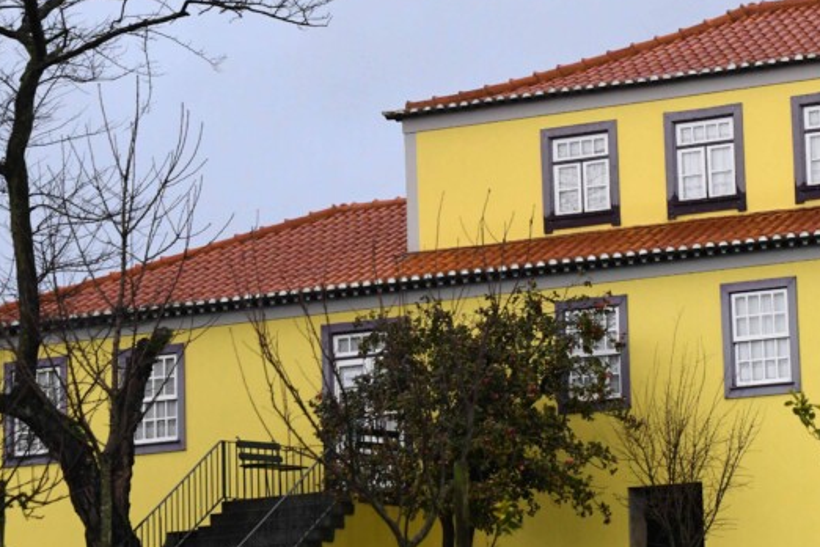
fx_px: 3667
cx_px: 611
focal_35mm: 161
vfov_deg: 8.5
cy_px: 178
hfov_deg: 12.7
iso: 2500
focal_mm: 70
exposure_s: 1/1600
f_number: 8
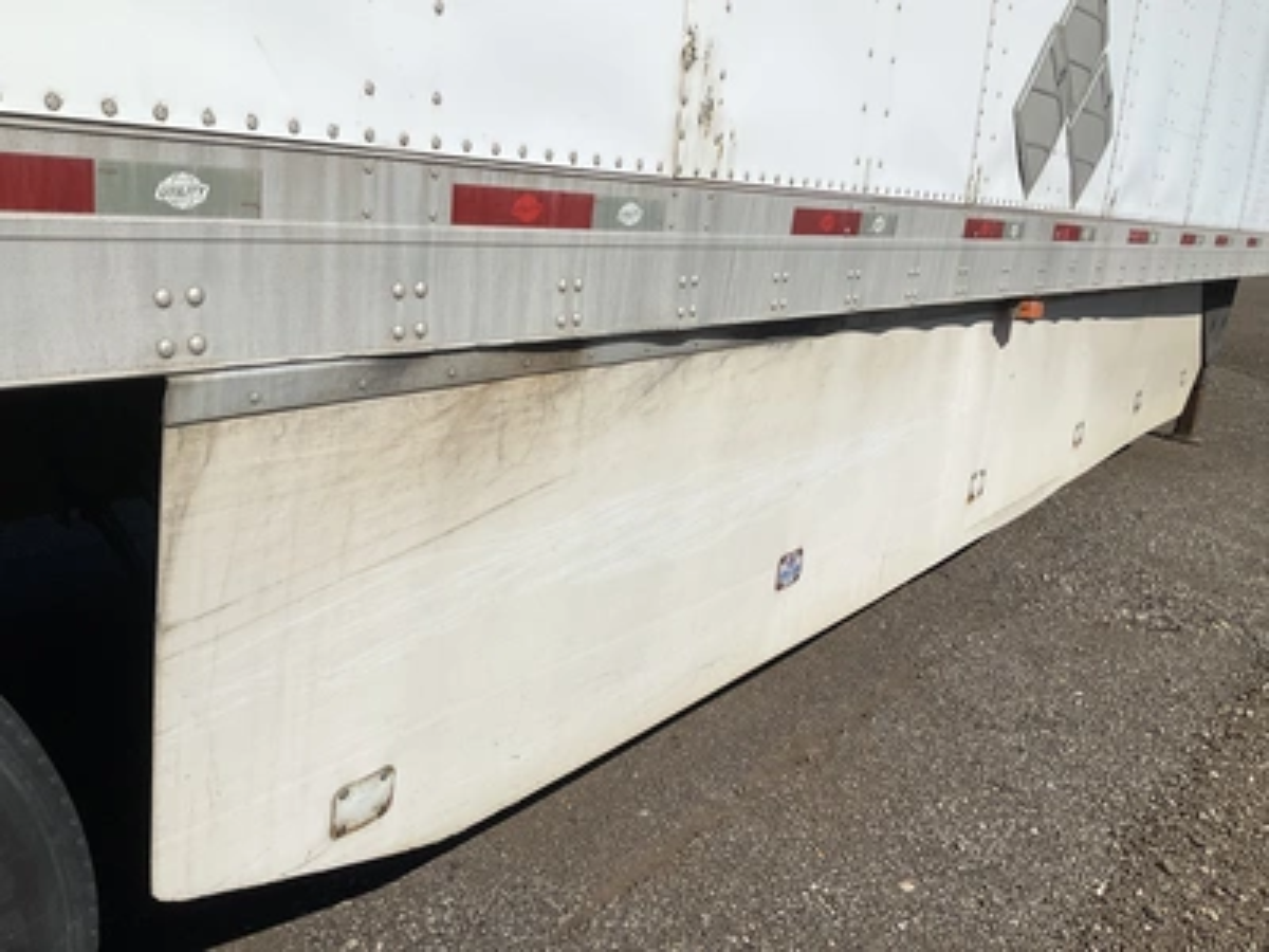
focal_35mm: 29
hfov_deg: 61.7
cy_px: 476
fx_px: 1063
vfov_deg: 48.2
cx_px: 634
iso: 25
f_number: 1.8
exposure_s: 1/6536
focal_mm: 3
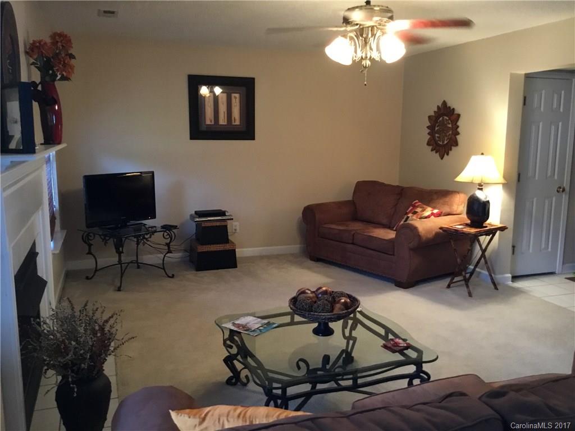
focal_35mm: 31
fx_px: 515
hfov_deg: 58.4
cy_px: 216
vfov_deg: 45.4
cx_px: 288
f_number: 2.4
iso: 200
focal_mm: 3.3
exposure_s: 1/20
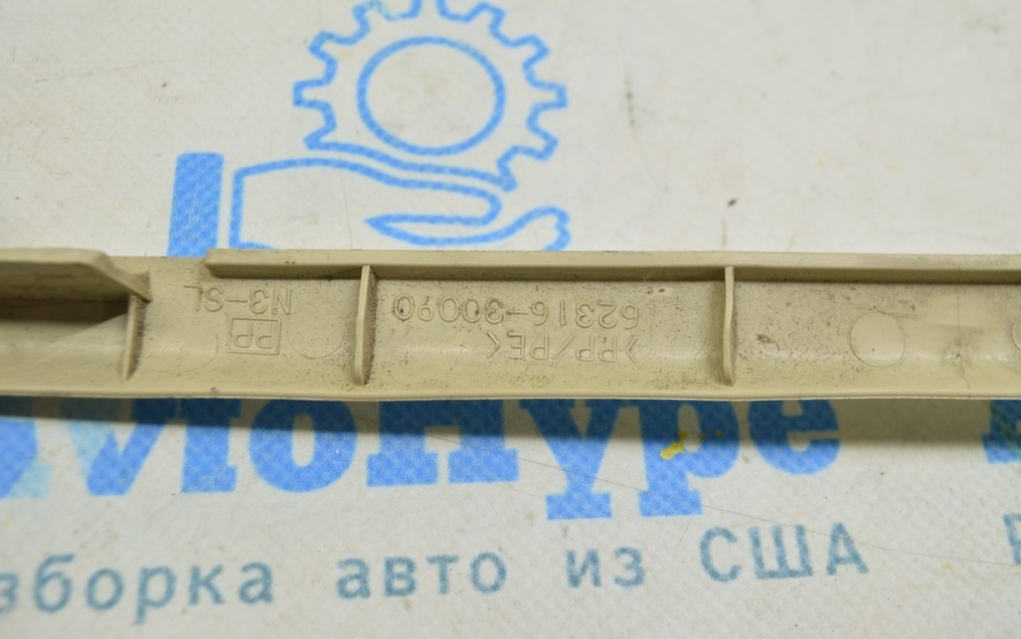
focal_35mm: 39
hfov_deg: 50.9
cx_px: 511
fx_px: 1072
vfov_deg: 33.2
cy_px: 299
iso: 400
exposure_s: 1/20
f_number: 5.6
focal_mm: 25
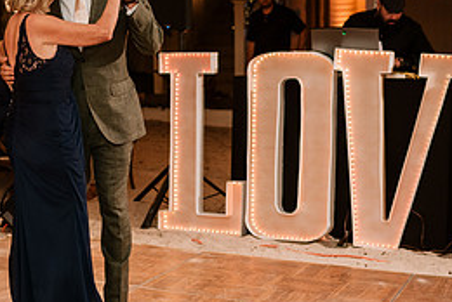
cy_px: 121
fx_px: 980
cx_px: 104
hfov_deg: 25.6
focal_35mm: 78
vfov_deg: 17.5
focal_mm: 35
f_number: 2
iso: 500
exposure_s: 1/200
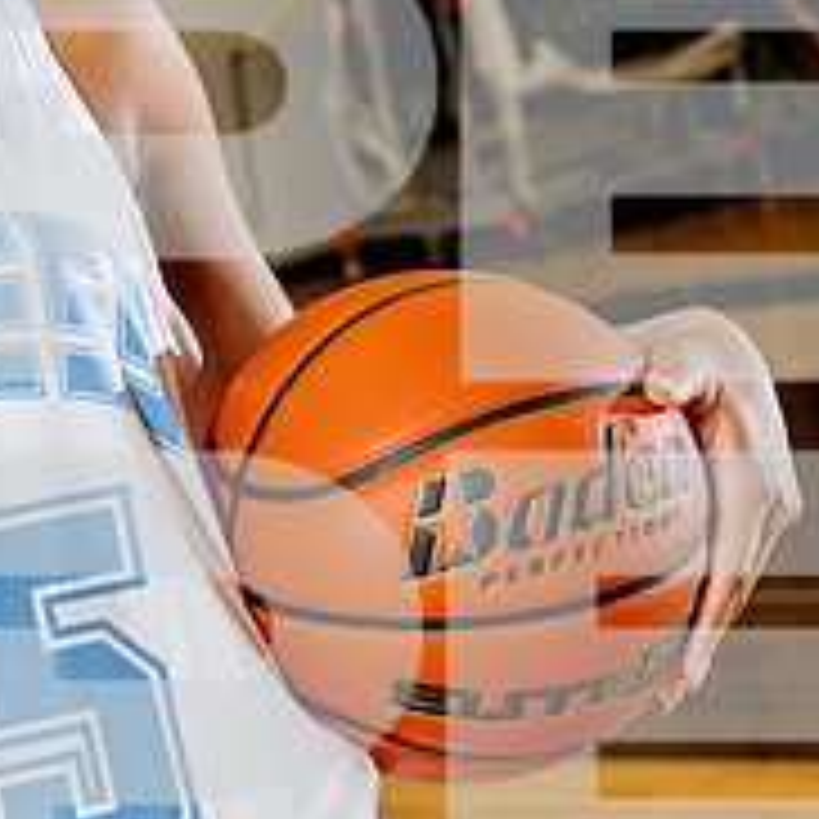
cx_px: -166
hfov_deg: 11.7
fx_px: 3908
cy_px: 146
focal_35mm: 146
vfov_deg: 11.9
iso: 400
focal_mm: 54
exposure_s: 1/250
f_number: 5.6
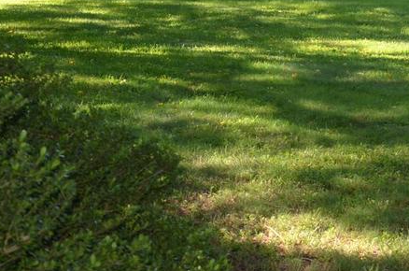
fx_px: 1175
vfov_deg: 12.4
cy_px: -147
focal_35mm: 104
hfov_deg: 19.4
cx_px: 374
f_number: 4
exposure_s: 1/250
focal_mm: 21
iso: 110
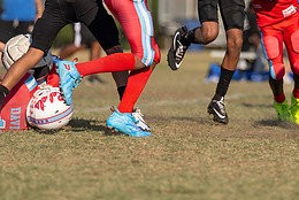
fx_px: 4149
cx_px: 295
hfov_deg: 4.1
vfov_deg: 2.8
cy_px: -2
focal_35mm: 499
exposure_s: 1/3200
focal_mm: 200
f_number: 3.2
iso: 125
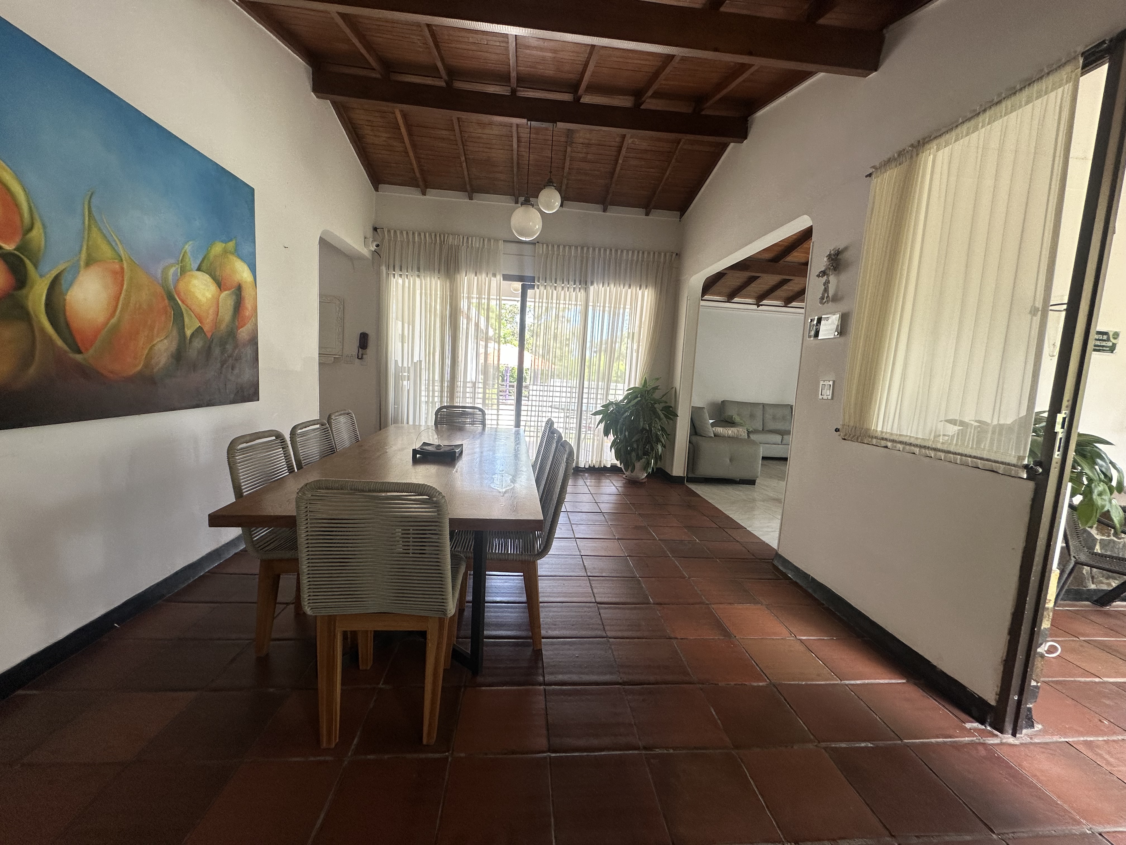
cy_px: 422
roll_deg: -3.9
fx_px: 455
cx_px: 563
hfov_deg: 102.1
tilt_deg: -5.9
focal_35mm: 14
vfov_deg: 85.7
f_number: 2.2
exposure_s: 1/99
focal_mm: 2.22
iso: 80
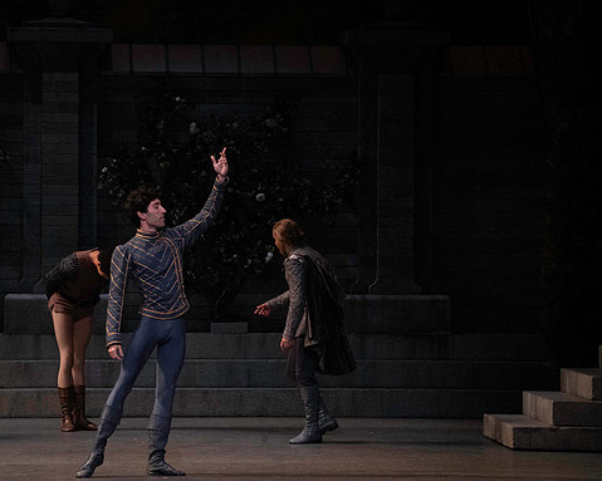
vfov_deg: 7.4
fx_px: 3723
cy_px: 239
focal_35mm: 209
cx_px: 246
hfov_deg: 9.2
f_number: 11
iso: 16000
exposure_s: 1/400
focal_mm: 184
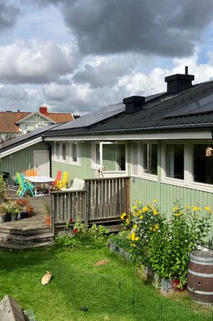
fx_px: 355
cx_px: 112
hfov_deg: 33.4
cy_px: 163
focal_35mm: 40
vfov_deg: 48.5
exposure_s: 1/2114
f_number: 1.8
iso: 32
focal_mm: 3.99
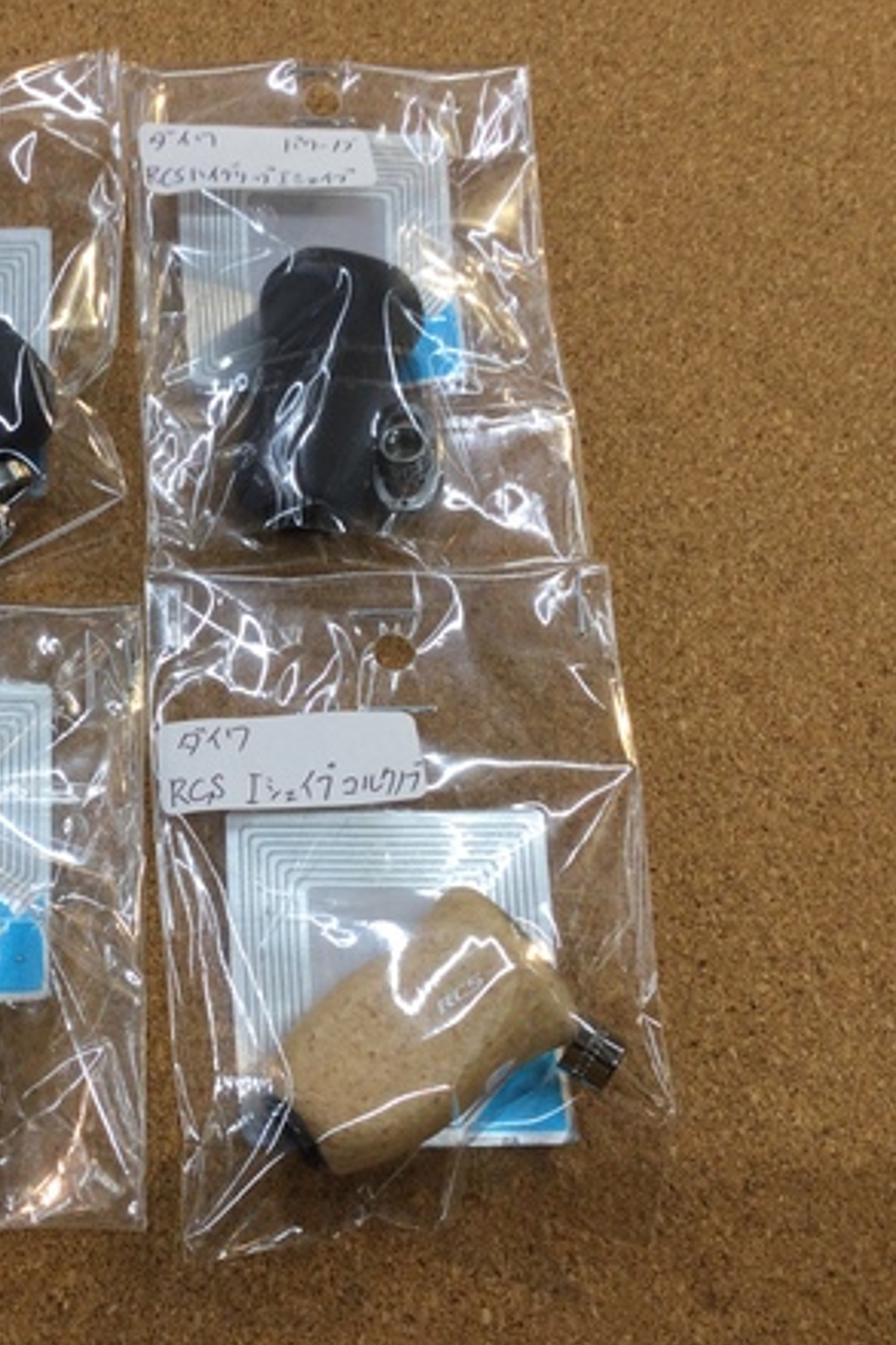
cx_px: 104
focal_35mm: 44
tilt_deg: -67.5
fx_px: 1644
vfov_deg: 44.5
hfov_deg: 29.3
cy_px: 672
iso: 25
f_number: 2.4
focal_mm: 3.3
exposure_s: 1/60
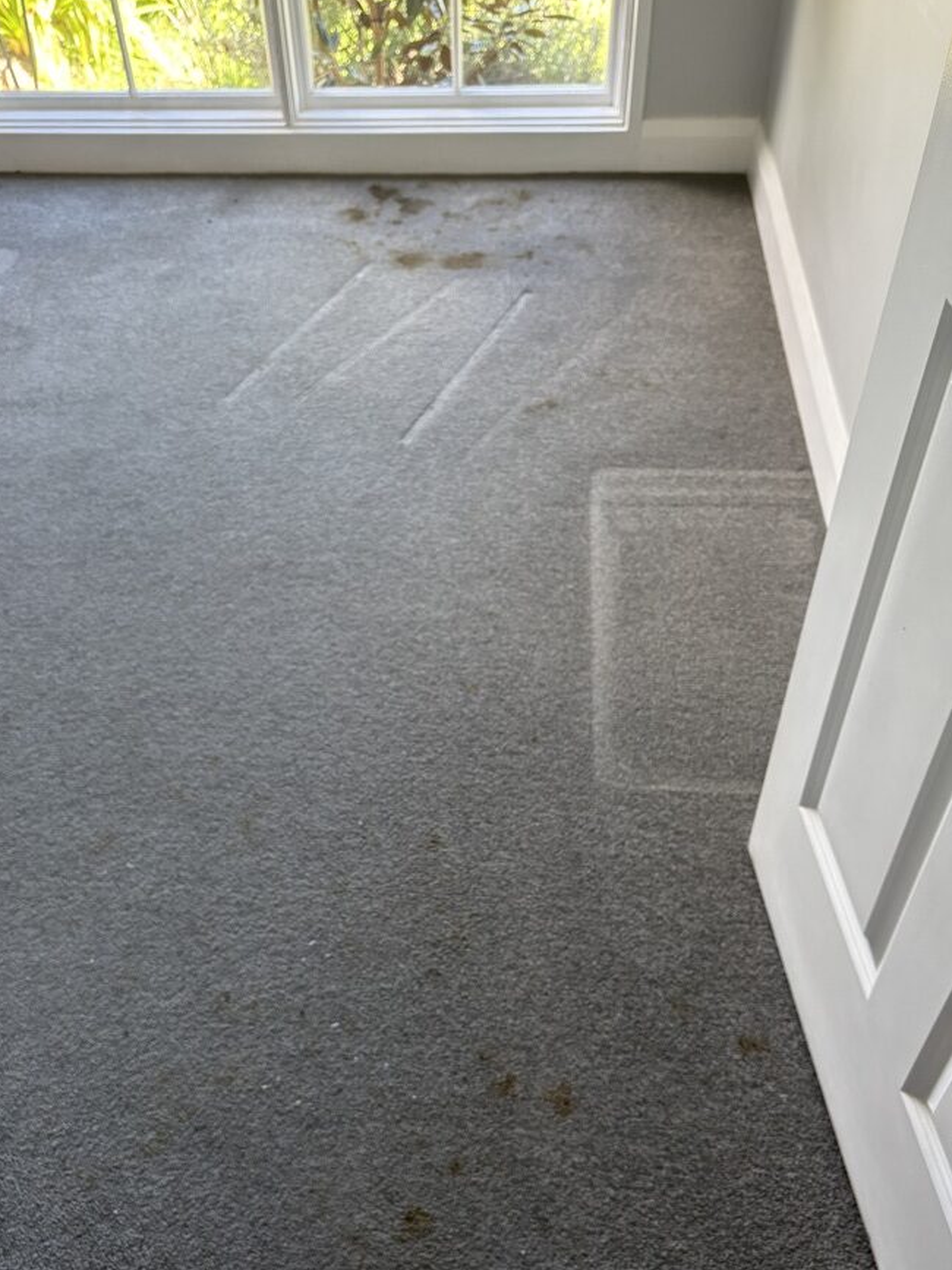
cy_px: 717
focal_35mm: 32
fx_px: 1174
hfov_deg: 44.1
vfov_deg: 56.6
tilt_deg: -45.8
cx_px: 413
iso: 125
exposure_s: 1/110
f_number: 1.6
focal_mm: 5.96
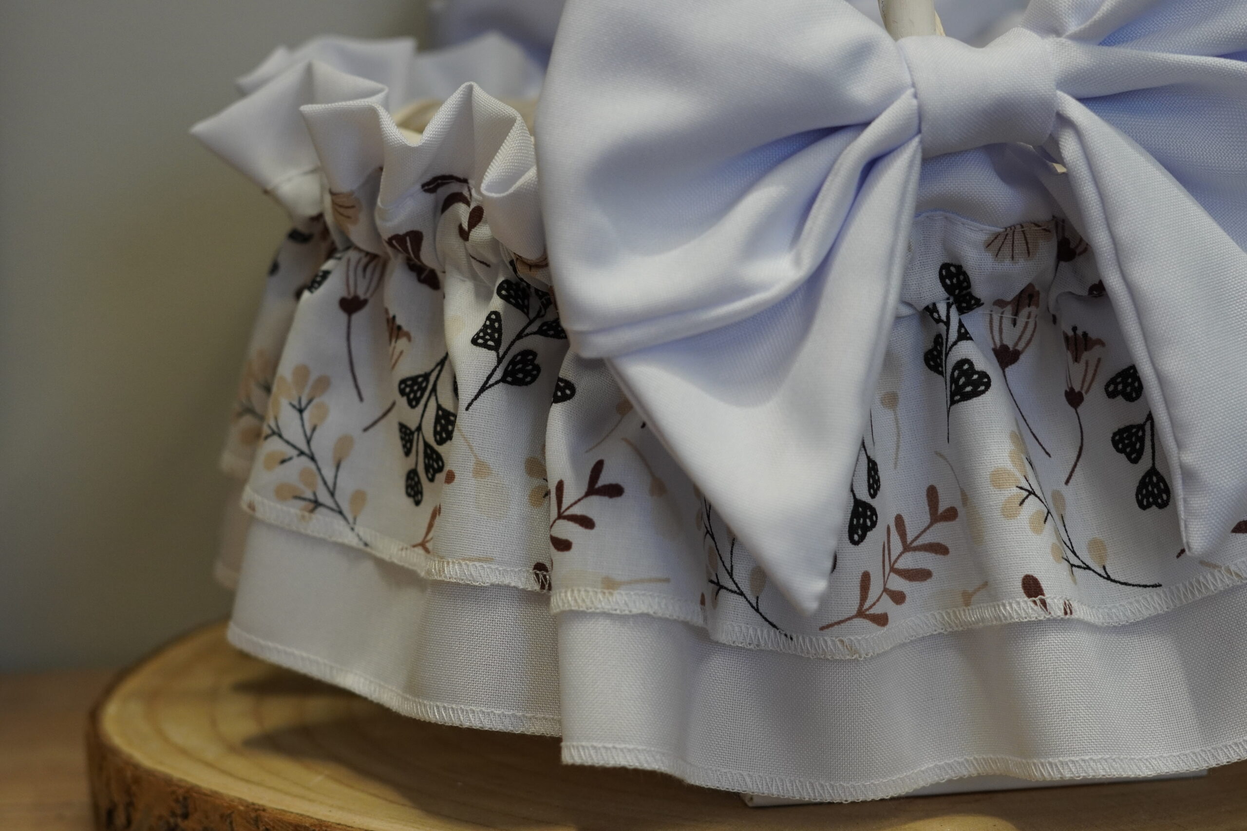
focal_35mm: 75
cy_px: 416
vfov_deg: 18.2
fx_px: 2598
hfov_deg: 27.0
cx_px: 624
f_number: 4
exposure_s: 1/160
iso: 800
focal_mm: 50
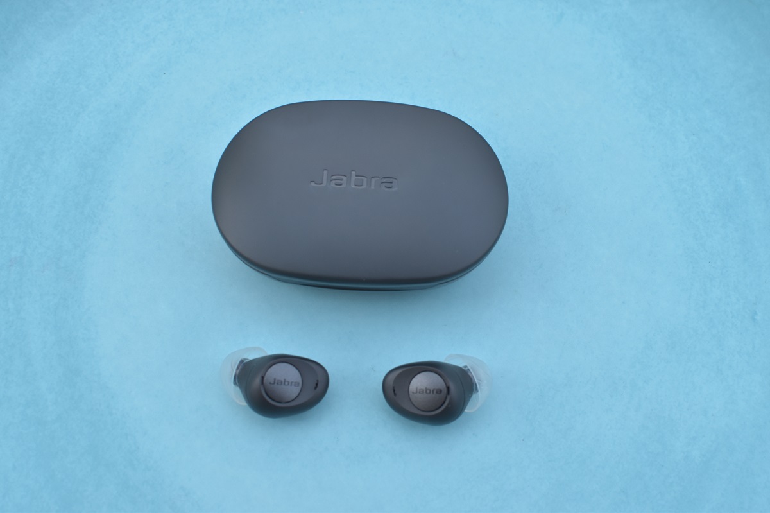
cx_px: 385
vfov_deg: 25.7
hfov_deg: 37.9
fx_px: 1122
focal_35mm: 52
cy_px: 256
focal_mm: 35
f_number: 7.1
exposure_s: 1/320
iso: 400
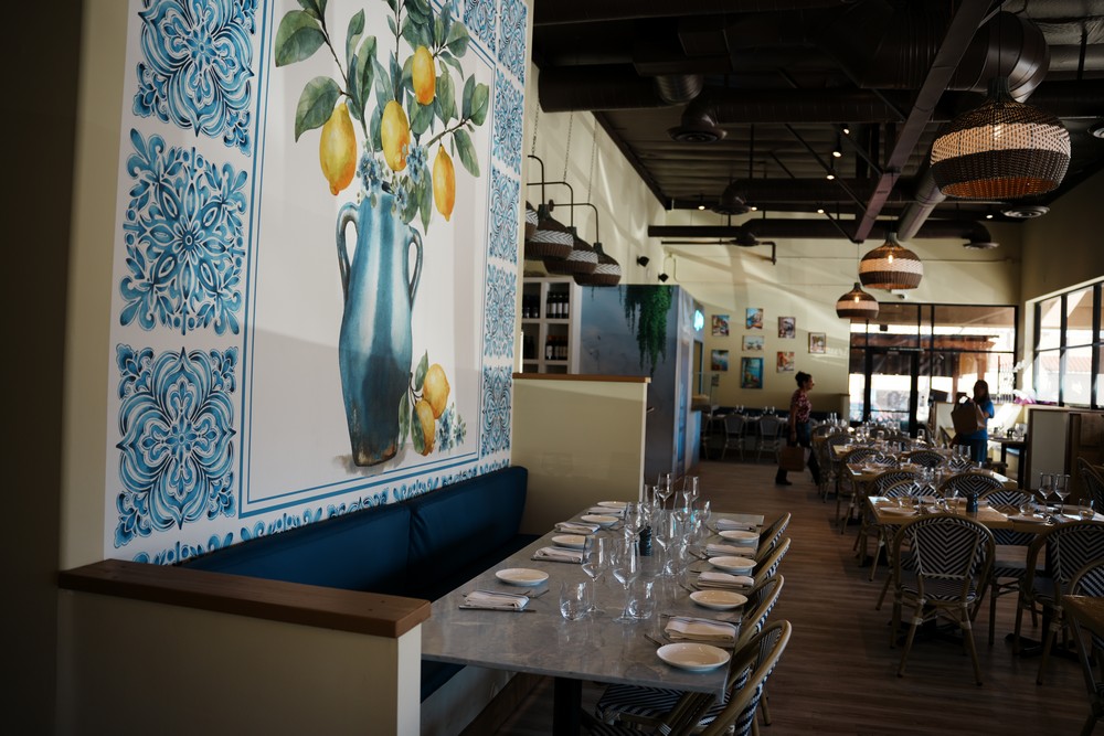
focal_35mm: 28
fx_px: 859
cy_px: 368
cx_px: 552
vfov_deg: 46.4
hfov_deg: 65.5
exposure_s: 1/200
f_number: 2.8
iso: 100
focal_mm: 28
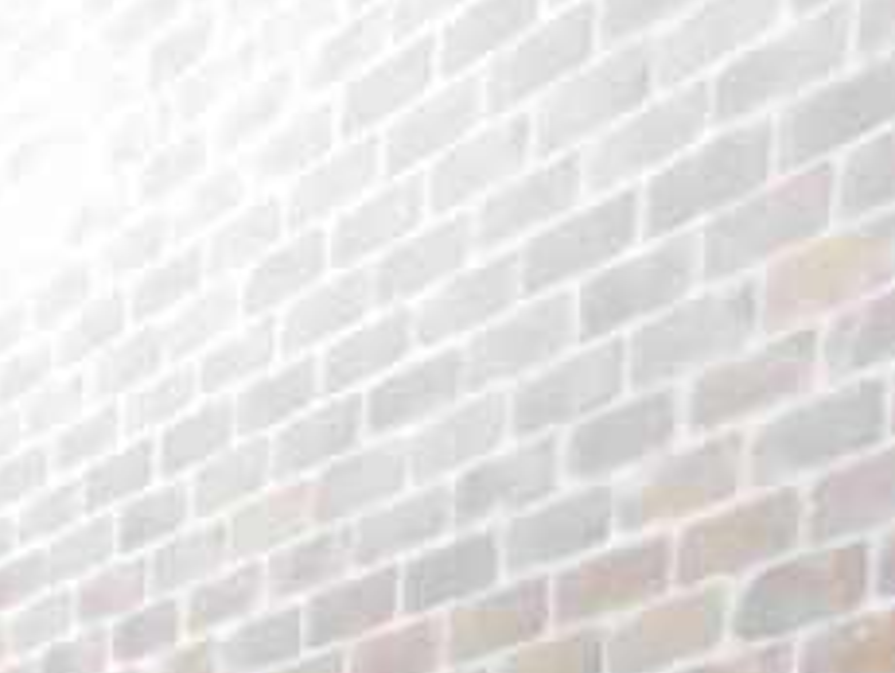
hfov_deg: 10.1
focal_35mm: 160
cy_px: 2011
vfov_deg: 8.0
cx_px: -1537
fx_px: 4141
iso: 280
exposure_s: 1/30
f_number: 3
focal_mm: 4
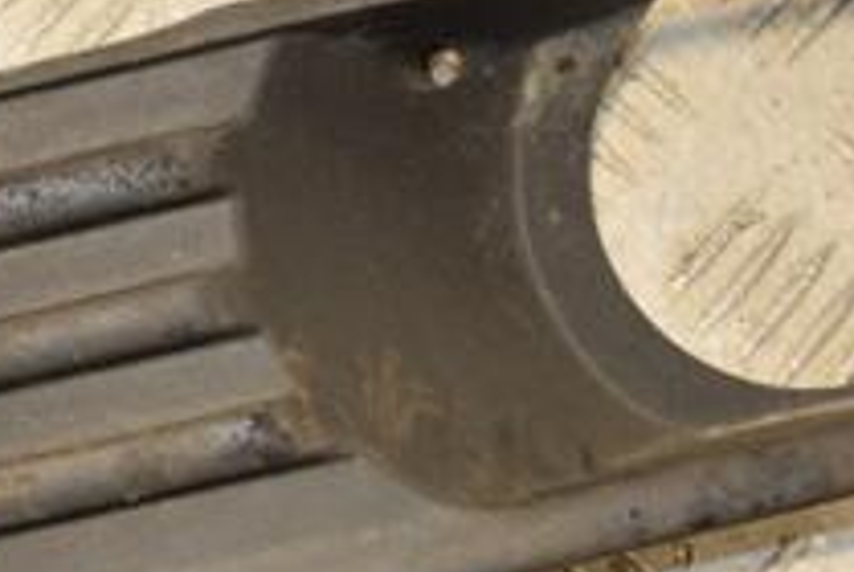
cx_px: 253
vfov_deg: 10.7
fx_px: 3064
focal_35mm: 129
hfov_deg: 15.8
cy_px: 257
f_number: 5.6
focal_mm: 30
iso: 800
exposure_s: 1/200
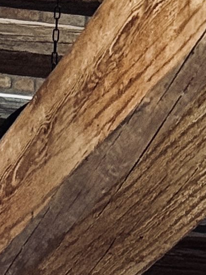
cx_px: 181
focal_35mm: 344
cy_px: 956
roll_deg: -0.7
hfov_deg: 4.3
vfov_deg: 5.3
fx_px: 2731
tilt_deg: -0.5
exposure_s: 1/60
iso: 200
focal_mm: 6.76
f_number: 1.78
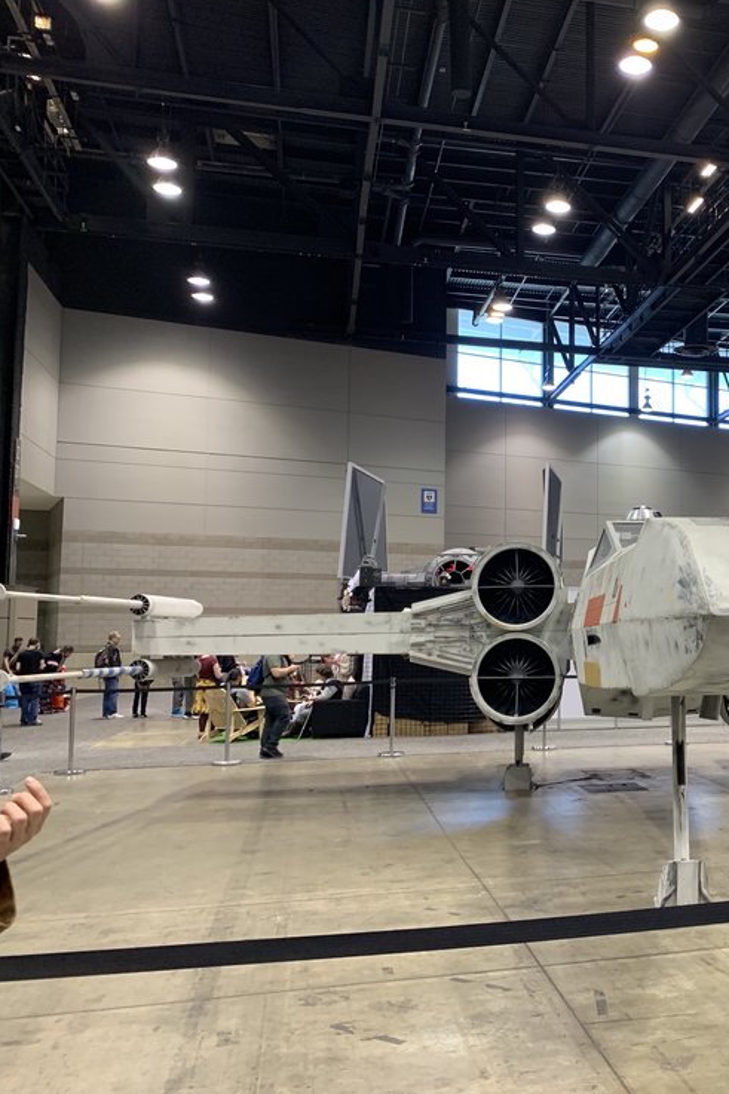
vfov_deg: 51.9
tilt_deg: +3.9
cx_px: 673
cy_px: 546
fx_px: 1124
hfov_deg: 33.8
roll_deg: +0.3
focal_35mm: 37
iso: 125
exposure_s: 1/60
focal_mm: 4.25
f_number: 1.8
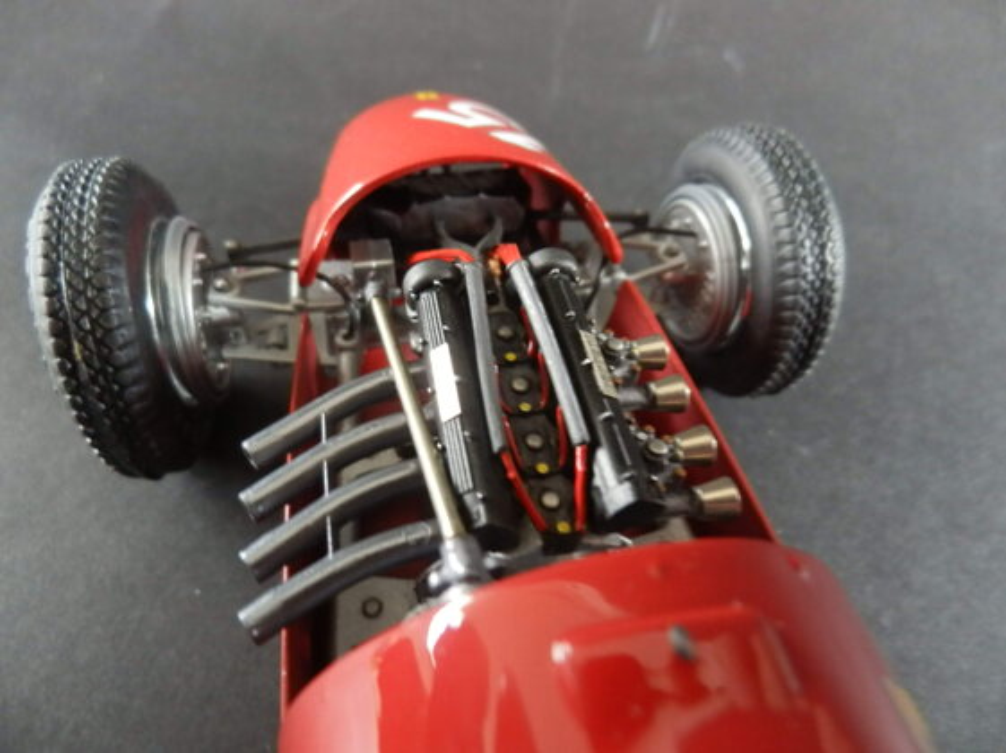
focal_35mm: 24
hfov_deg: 71.6
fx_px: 697
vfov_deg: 56.8
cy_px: 376
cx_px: 503
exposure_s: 1/4
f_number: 3
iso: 400
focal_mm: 4.2
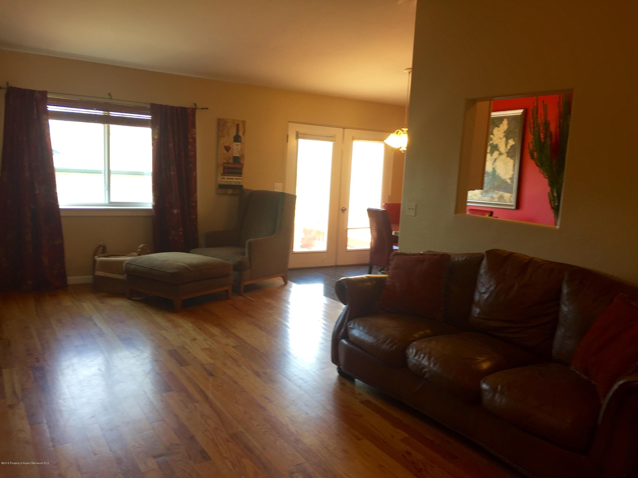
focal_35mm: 29
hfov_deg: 61.7
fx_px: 534
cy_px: 239
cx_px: 319
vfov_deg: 48.2
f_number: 2.2
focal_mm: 4.15
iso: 32
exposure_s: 1/40
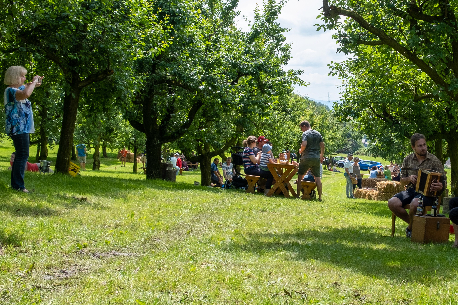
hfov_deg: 37.6
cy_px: 134
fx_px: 649
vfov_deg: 26.5
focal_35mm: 51
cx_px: 358
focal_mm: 18
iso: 200
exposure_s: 1/250
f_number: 6.4
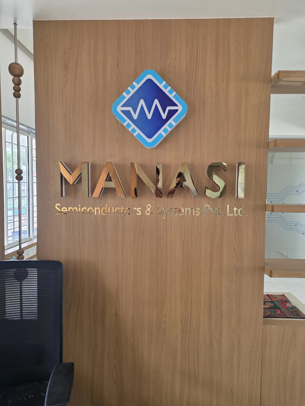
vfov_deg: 73.9
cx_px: 152
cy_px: 203
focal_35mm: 23
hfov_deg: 58.9
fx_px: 270
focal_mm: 6.25
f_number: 1.7
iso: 160
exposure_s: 1/100
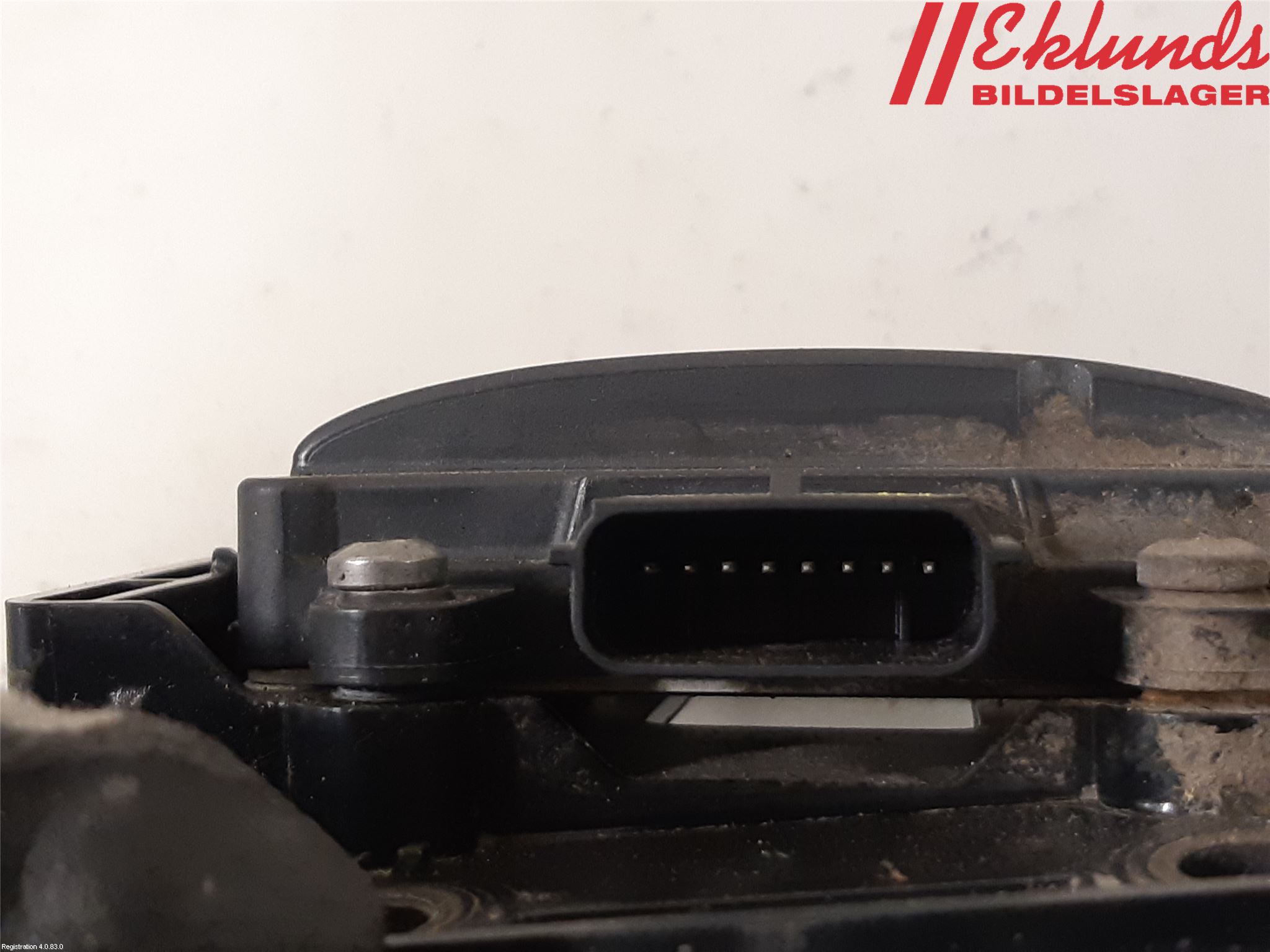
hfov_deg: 67.3
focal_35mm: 26
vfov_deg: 53.1
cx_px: 635
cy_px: 476
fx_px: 954
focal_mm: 3.93
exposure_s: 1/33
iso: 200
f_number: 1.7
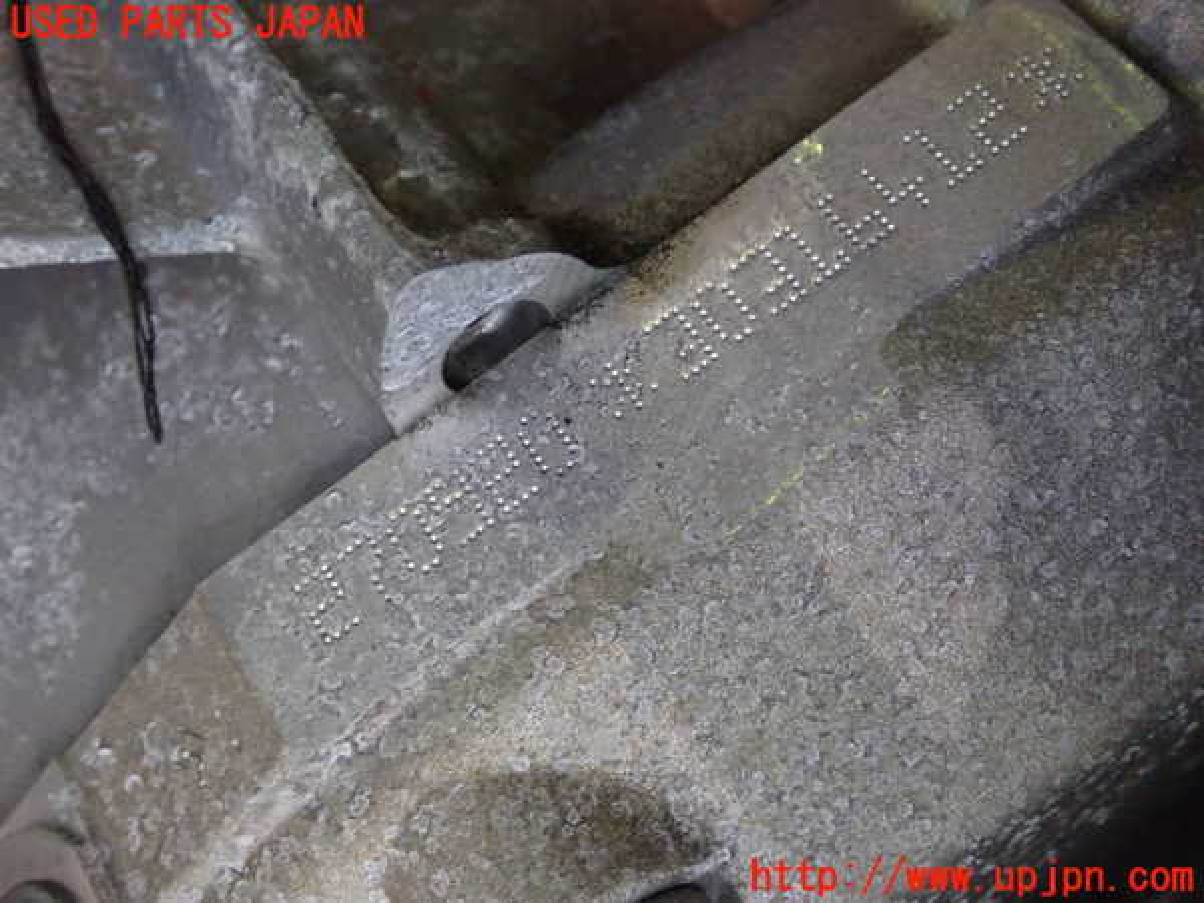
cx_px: 602
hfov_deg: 42.9
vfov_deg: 32.9
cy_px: 452
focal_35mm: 44
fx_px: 1530
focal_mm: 7.84
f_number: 2.9
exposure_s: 1/25
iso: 800
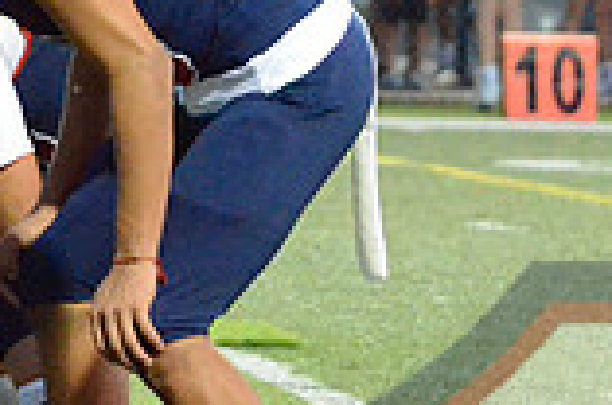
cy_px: 105
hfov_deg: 2.9
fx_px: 12198
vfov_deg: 1.9
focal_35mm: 719
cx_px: 109
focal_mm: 130
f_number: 4.8
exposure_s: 1/500
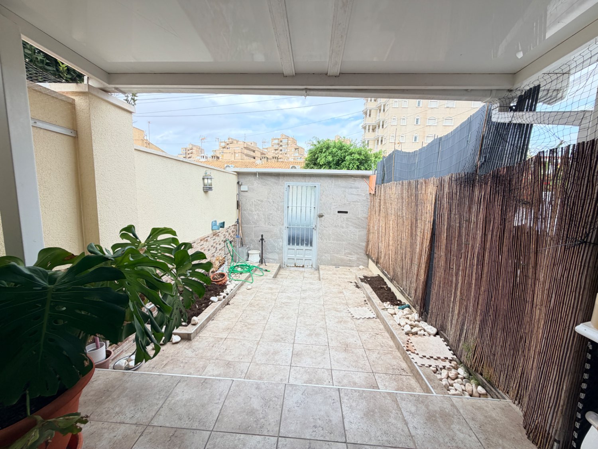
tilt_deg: -6.2
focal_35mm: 14
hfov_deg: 102.1
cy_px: 224
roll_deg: -0.2
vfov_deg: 85.7
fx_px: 242
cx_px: 299
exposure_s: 1/340
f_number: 2.2
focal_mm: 2.22
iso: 50
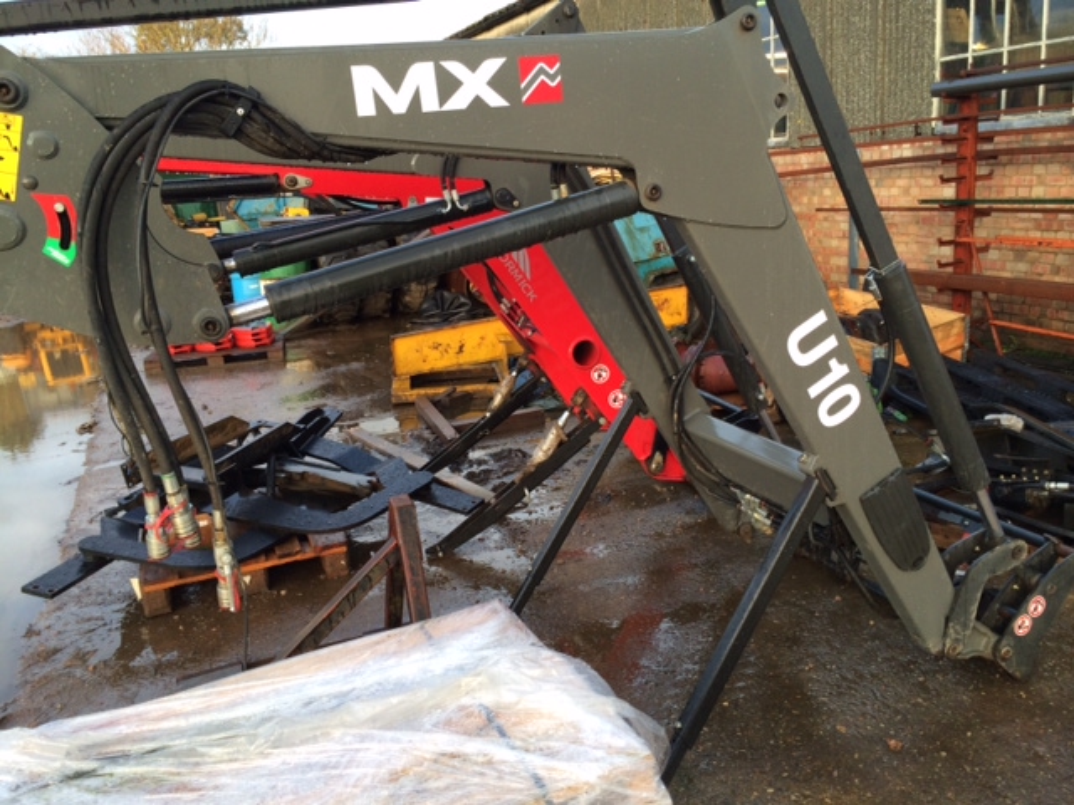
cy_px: 402
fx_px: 931
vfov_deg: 46.8
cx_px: 537
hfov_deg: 60.0
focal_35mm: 30
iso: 64
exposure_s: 1/120
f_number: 2.2
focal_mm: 4.12
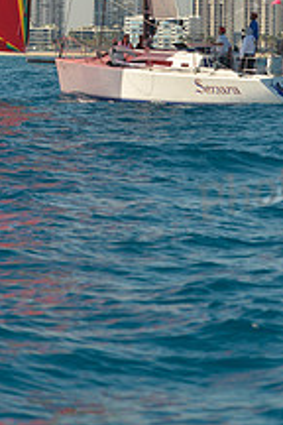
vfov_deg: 8.2
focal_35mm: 247
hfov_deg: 5.6
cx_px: 95
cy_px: -102
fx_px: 2912
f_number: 6.3
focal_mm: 92
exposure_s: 1/640
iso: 200
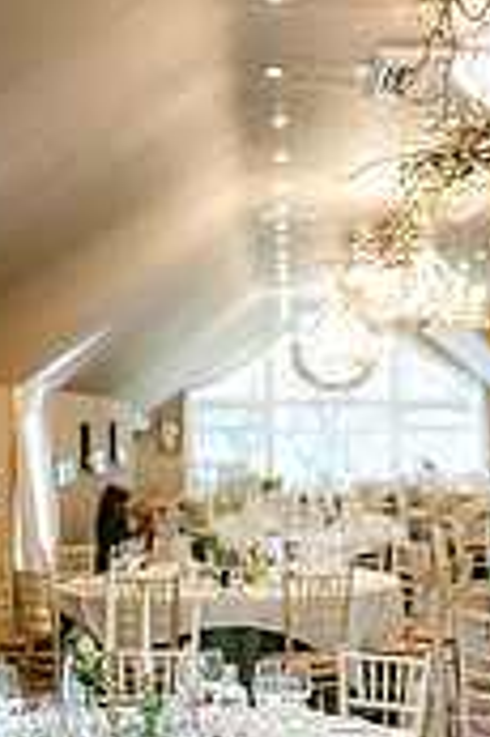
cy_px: 541
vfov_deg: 22.2
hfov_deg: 14.8
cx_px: 443
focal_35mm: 91
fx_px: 1862
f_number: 1.4
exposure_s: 1/250
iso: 640
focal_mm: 35
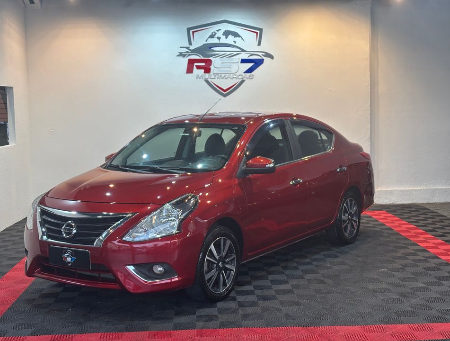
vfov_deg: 28.2
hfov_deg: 36.7
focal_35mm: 52
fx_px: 678
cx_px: 225
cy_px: 170
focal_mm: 5.96
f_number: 1.6
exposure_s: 1/60
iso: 32
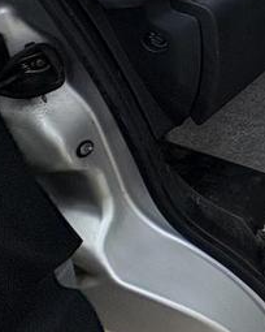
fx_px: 471
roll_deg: -2.1
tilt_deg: -6.4
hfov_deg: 18.5
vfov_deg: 31.8
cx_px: 544
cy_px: -74
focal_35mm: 48
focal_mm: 2.22
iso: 40
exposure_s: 1/993
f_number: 2.2
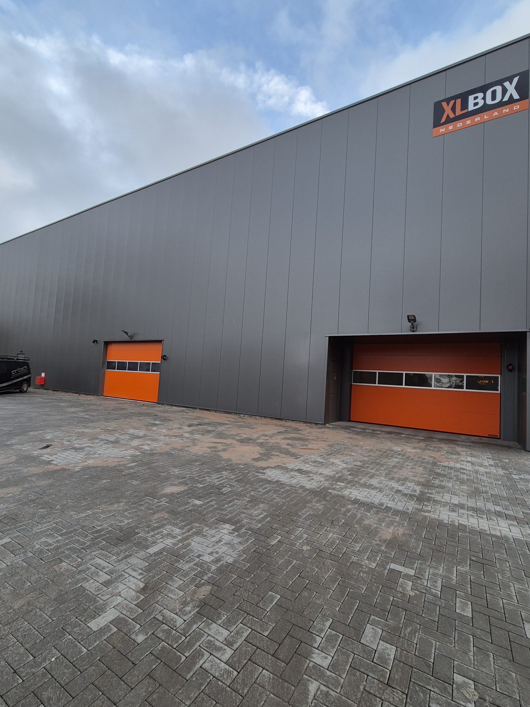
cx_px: 246
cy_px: 364
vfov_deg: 98.1
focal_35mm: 15
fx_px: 306
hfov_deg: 81.6
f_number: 2.2
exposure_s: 1/361
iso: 50
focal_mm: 2.2
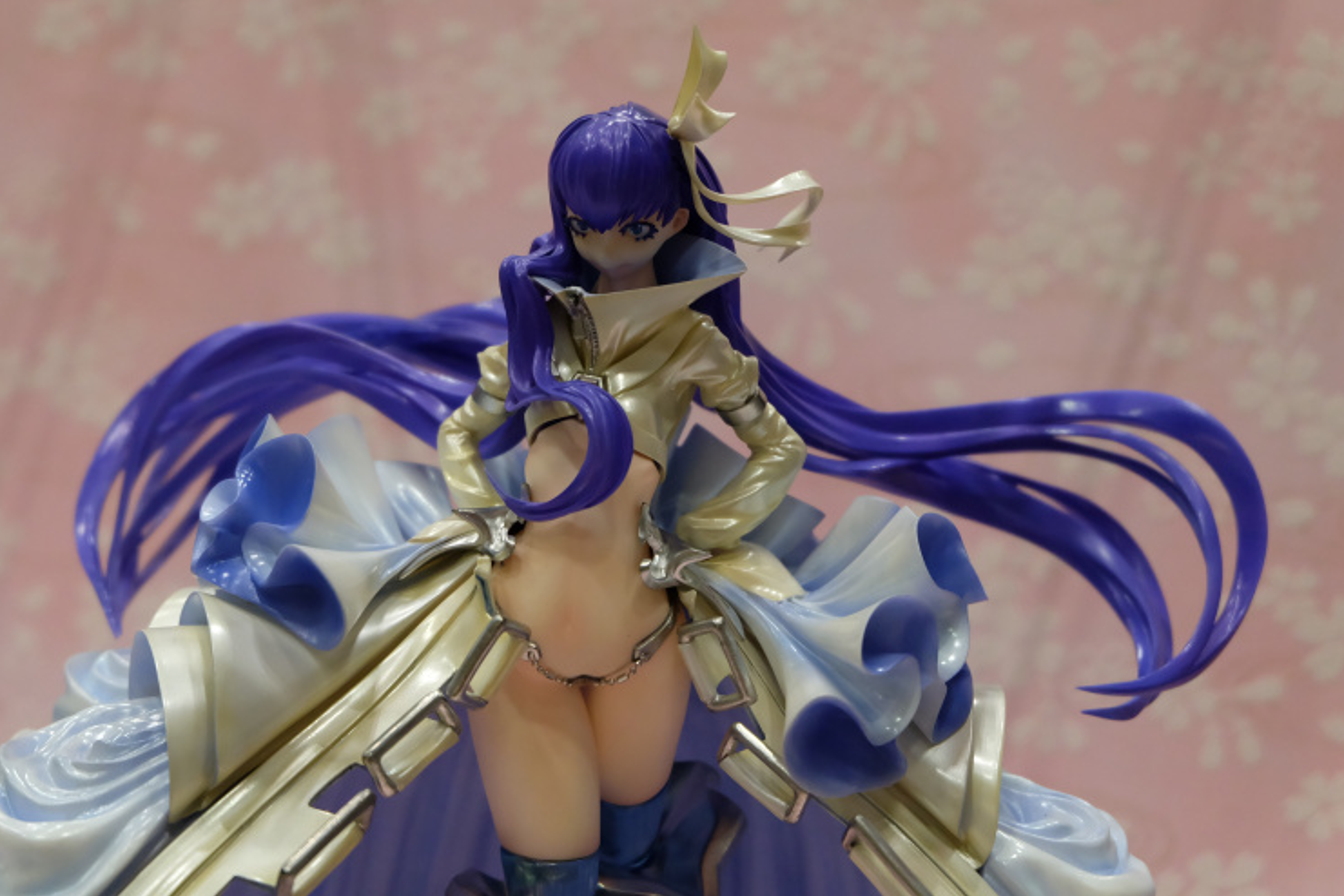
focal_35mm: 81
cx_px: 620
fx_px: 3024
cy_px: 422
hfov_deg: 25.1
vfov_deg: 16.9
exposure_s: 1/105
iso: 3200
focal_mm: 50
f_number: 5.6
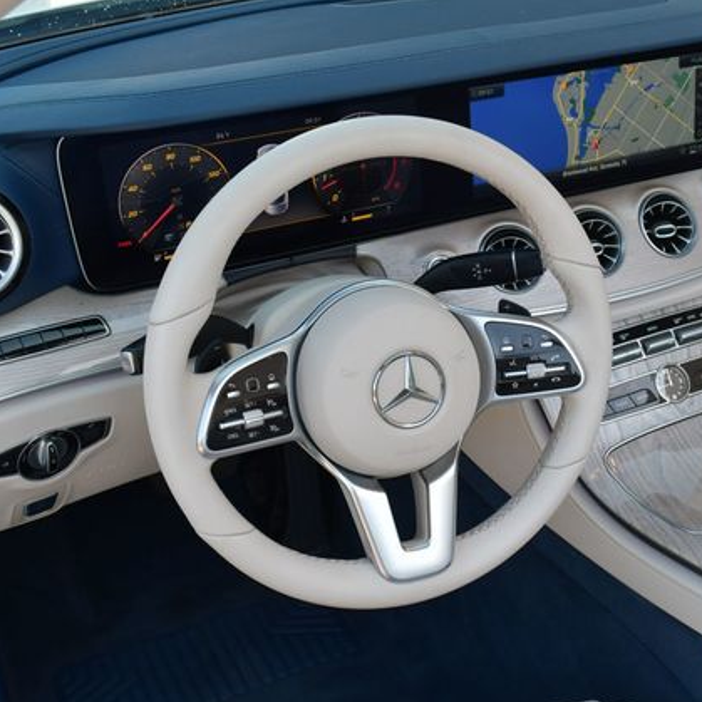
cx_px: 477
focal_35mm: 52
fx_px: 1193
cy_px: 355
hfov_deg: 32.5
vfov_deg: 32.8
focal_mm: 20
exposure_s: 1/250
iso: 400
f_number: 5
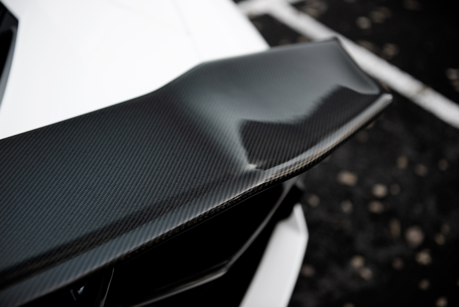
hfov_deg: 41.1
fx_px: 612
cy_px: 154
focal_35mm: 48
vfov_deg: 28.1
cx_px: 230
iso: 500
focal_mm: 48
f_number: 2.8
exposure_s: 1/320
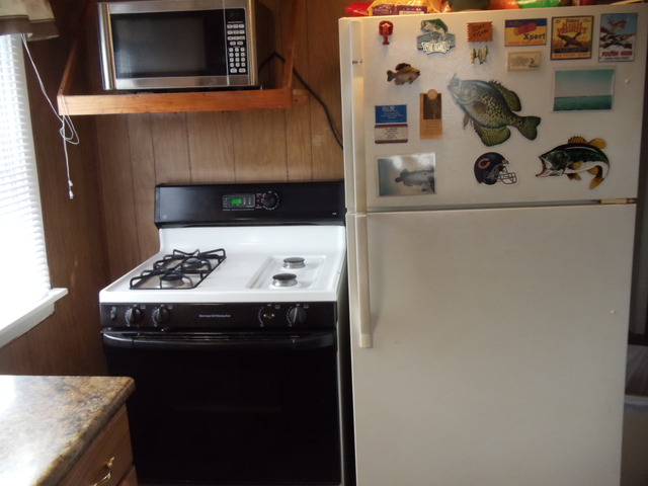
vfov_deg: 32.9
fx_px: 824
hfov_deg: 42.9
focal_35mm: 44
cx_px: 324
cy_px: 243
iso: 400
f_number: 3.5
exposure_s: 1/100
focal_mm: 6
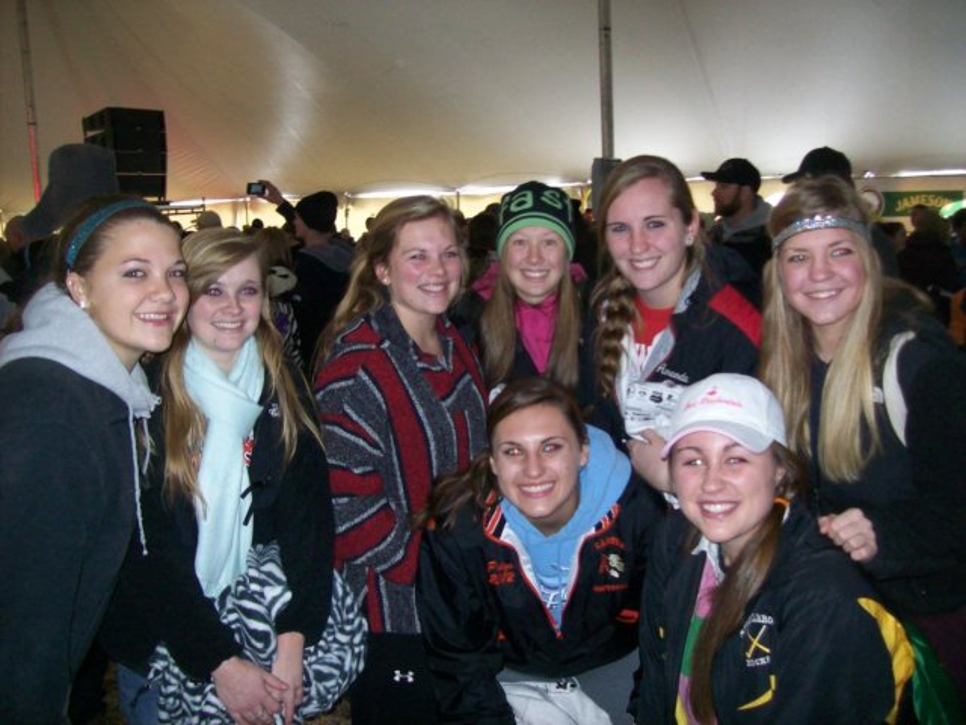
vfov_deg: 39.7
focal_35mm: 36
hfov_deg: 51.4
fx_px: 1005
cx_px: 483
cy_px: 362
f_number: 2.7
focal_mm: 6
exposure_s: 1/64
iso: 200
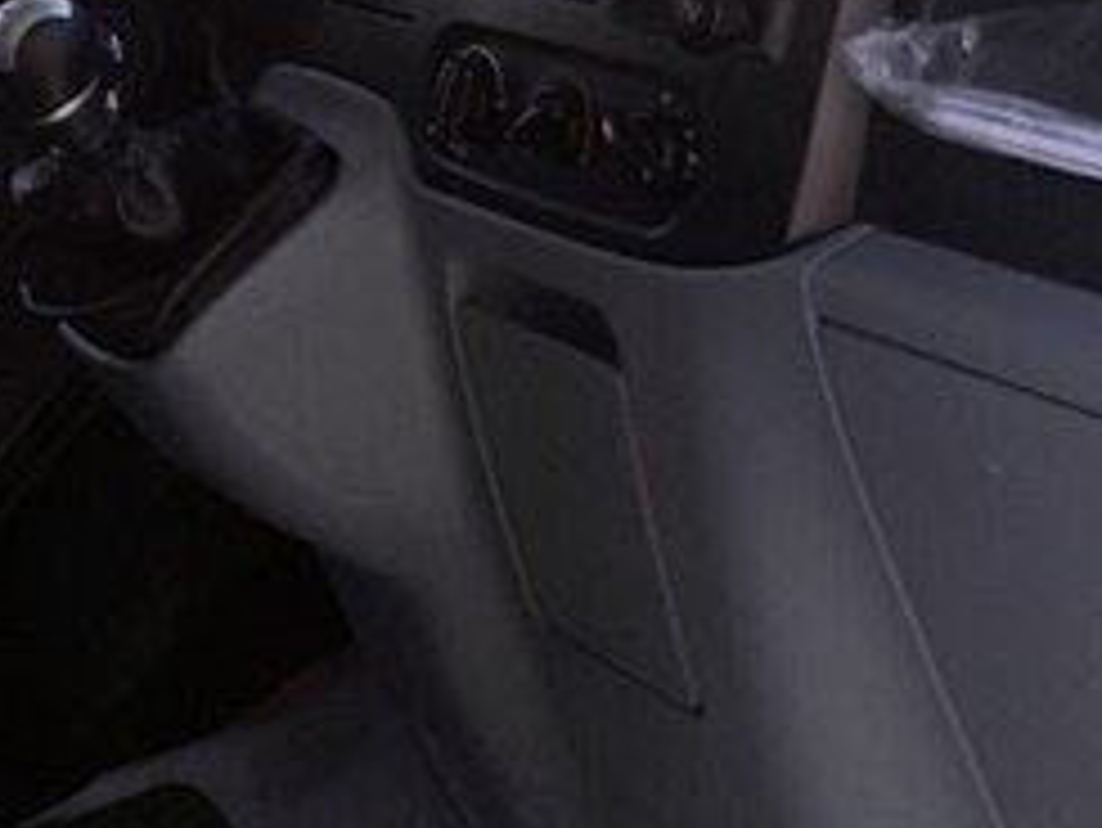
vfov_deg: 21.8
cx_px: 801
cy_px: -178
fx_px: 1975
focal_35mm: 62
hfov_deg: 30.7
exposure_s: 1/150
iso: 50
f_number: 1.9
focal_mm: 2
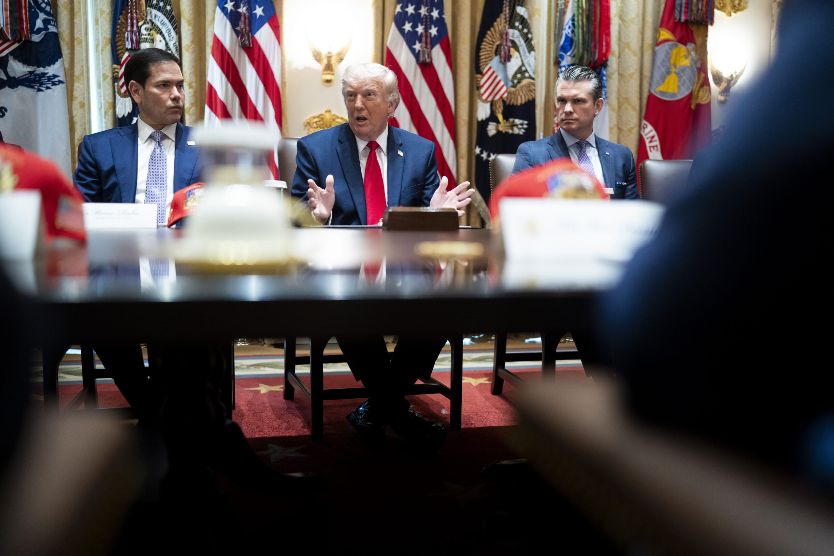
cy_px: 278
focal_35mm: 35
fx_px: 811
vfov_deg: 37.9
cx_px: 417
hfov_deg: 54.4
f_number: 1.4
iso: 2000
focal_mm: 35
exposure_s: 1/250
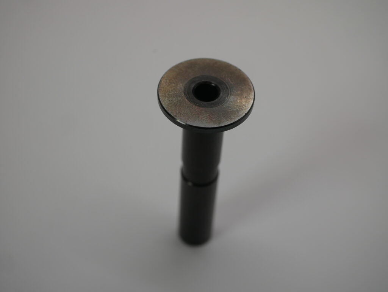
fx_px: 673
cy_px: 146
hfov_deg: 32.2
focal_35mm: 60
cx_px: 194
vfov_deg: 24.4
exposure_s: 1/250
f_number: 4.5
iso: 200
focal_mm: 30
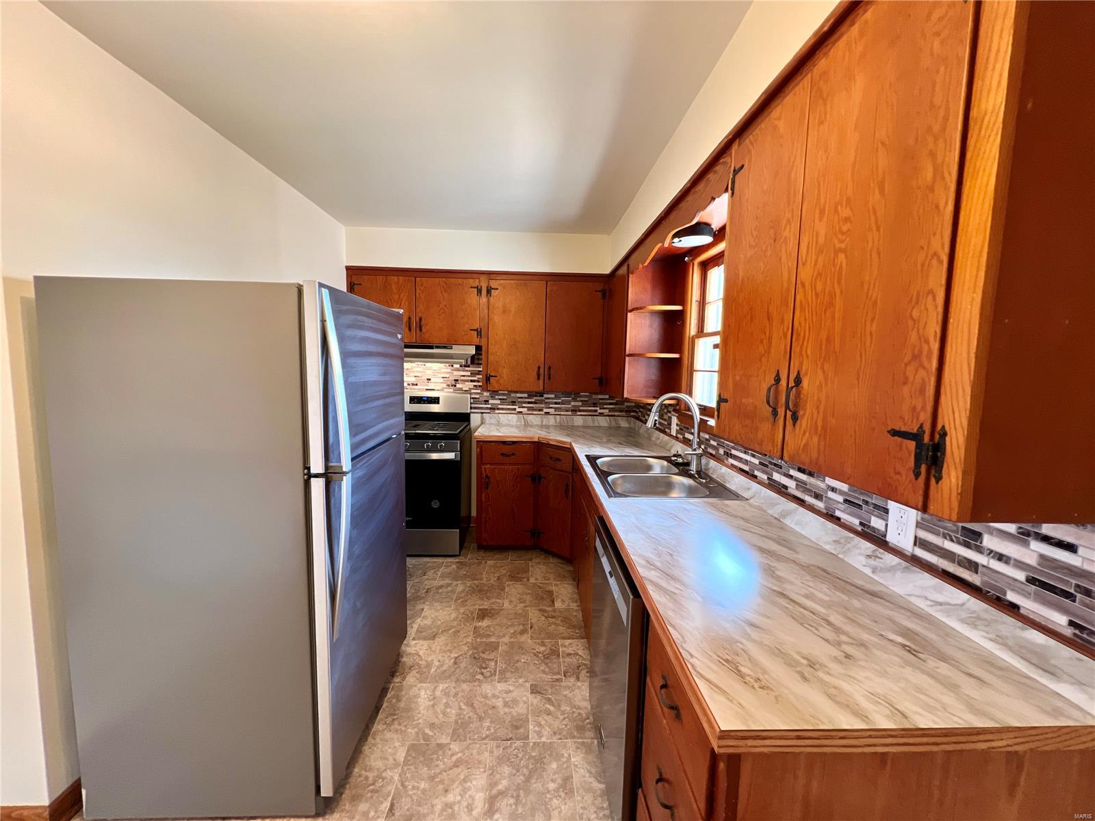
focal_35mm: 13
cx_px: 548
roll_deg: -1.7
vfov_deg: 89.9
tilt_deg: -6.3
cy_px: 410
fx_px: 411
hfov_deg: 106.2
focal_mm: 1.57
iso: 125
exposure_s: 1/30
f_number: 1.8
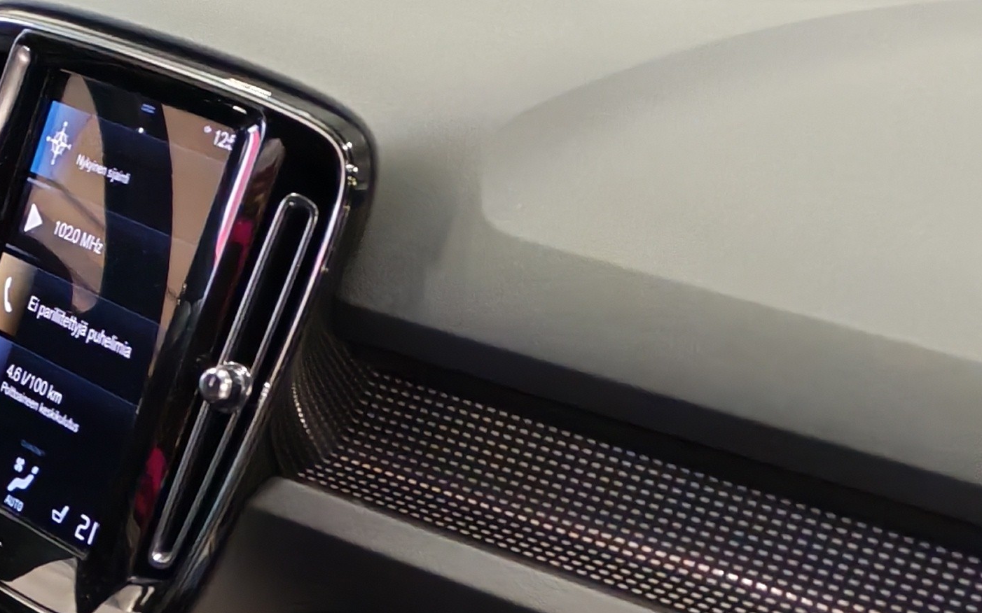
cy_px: 717
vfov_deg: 13.3
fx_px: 2569
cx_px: -41
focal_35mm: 96
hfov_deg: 20.8
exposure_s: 1/100
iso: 1250
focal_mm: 6.12
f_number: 1.9
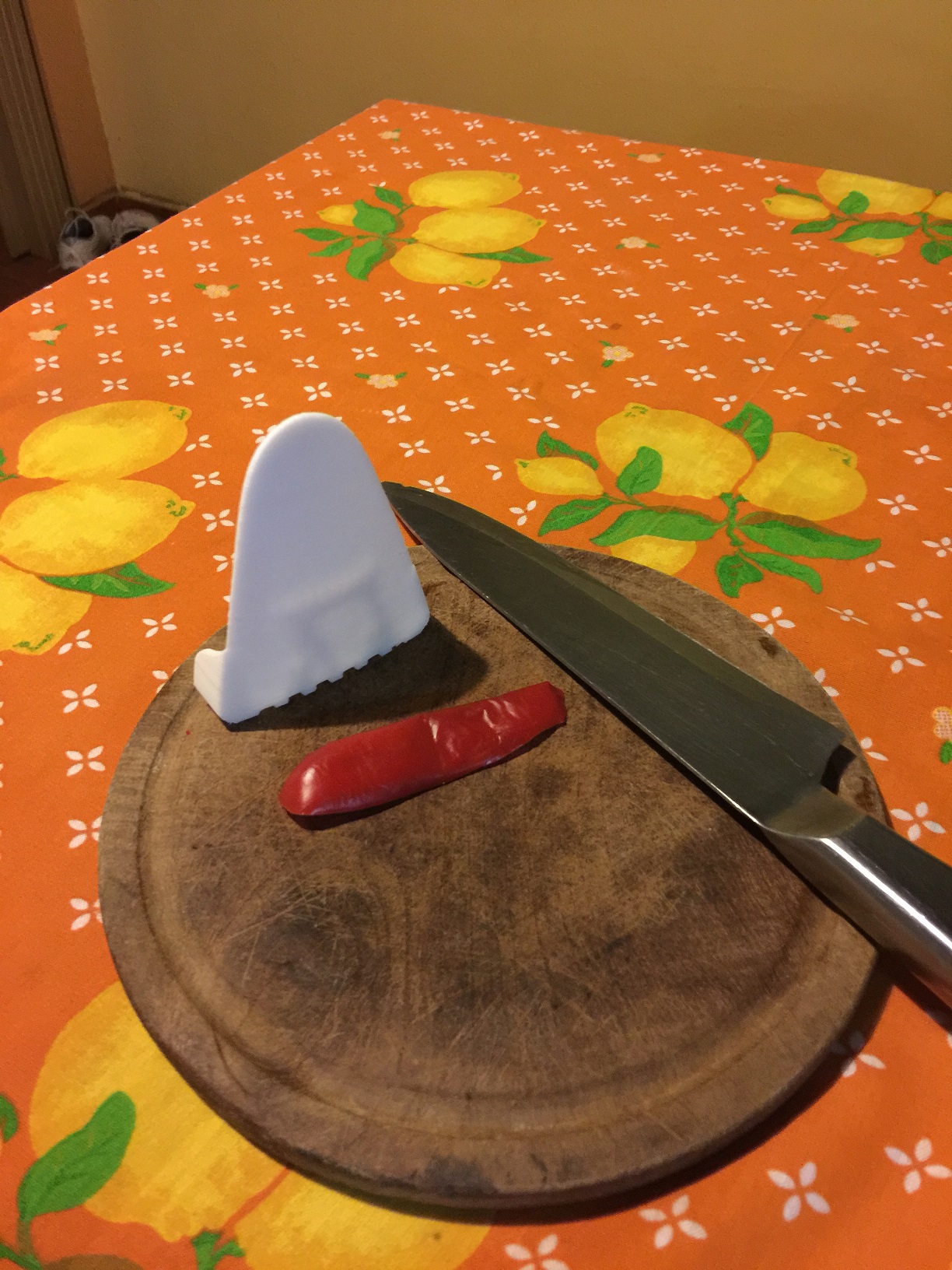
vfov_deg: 61.7
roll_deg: +1.9
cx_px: 476
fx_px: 1063
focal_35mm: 29
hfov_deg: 48.2
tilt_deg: -42.7
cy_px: 635
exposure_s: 1/4
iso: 125
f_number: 2.2
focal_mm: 4.15
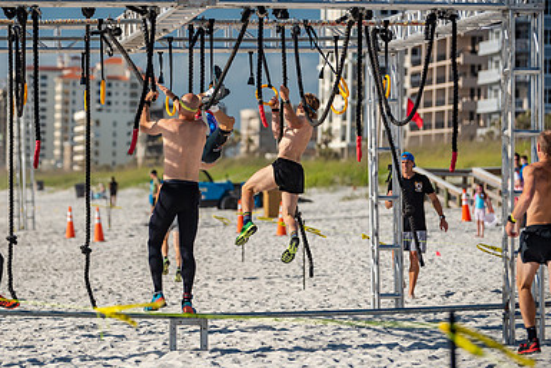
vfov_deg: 7.0
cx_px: 182
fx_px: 3001
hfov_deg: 10.5
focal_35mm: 196
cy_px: 151
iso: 360
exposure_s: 1/4000
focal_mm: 130
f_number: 2.8
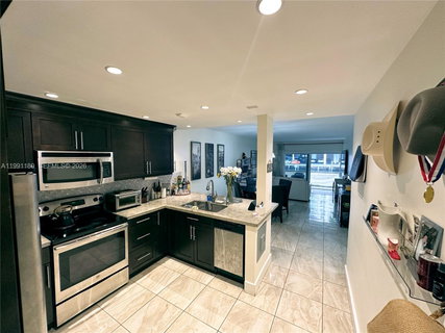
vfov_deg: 85.6
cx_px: 222
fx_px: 180
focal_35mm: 14
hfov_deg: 102.1
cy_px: 166
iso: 250
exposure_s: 1/60
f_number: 2.2
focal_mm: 2.2
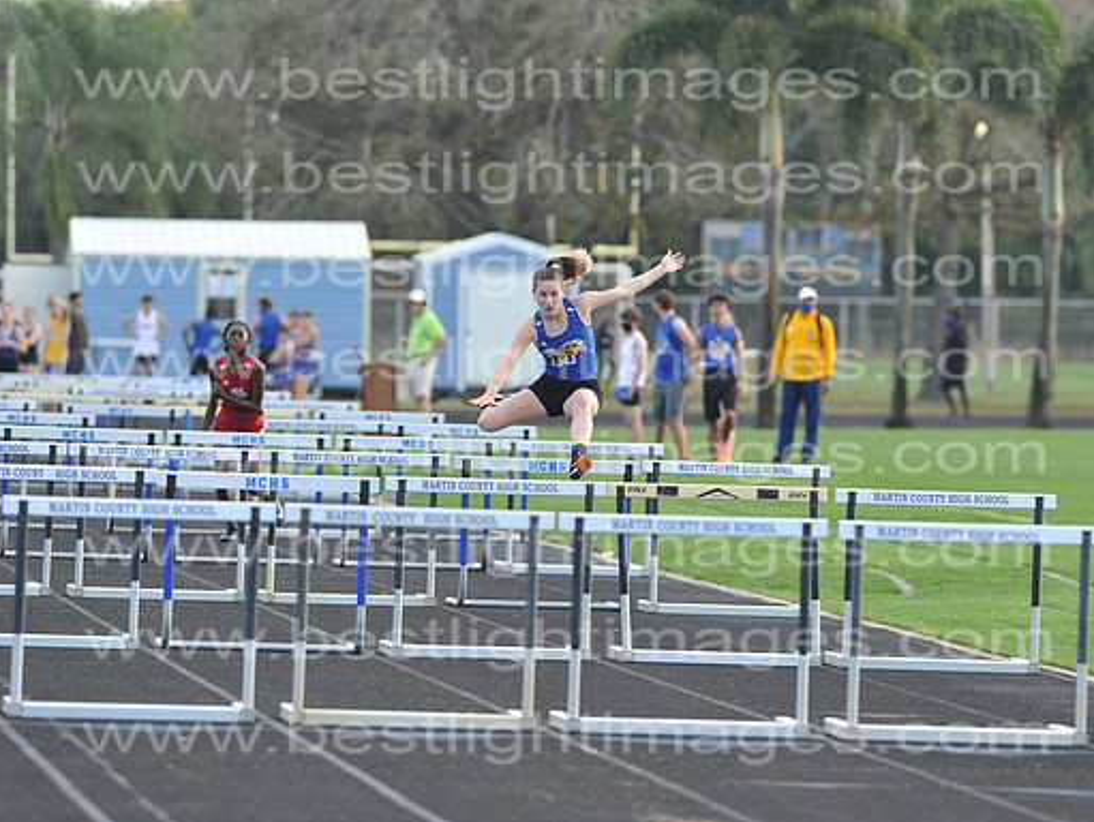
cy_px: 411
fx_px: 10342
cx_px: 567
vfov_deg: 4.6
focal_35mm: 327
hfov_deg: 6.1
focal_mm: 300
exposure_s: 1/1000
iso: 800
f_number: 4.5
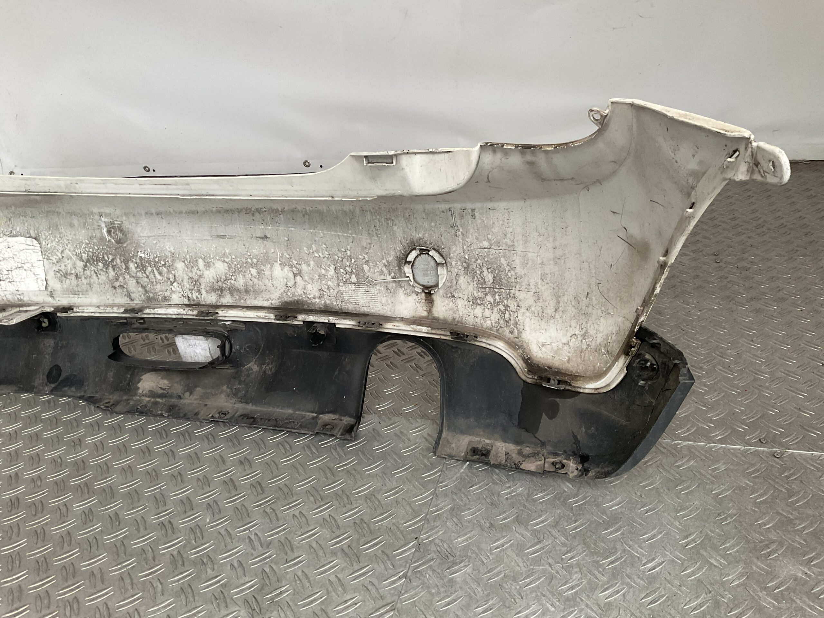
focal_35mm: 29
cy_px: 309
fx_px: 690
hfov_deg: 61.7
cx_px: 412
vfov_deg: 48.2
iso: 64
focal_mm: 3
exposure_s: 1/60
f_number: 1.8
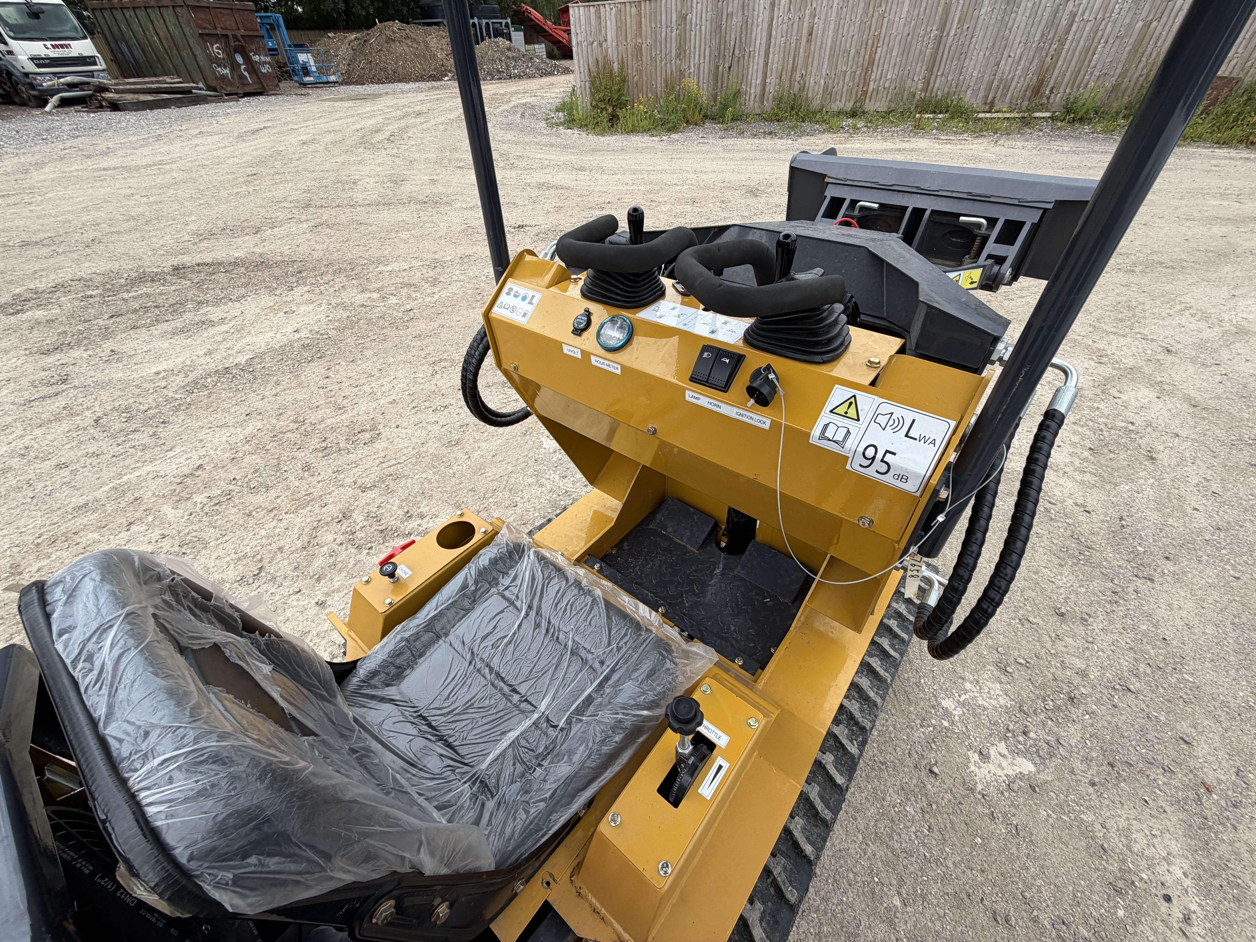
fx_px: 508
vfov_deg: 85.7
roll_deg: +3.9
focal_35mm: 14
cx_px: 628
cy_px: 471
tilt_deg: -40.9
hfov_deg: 102.1
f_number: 2.2
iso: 50
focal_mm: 2.22
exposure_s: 1/502
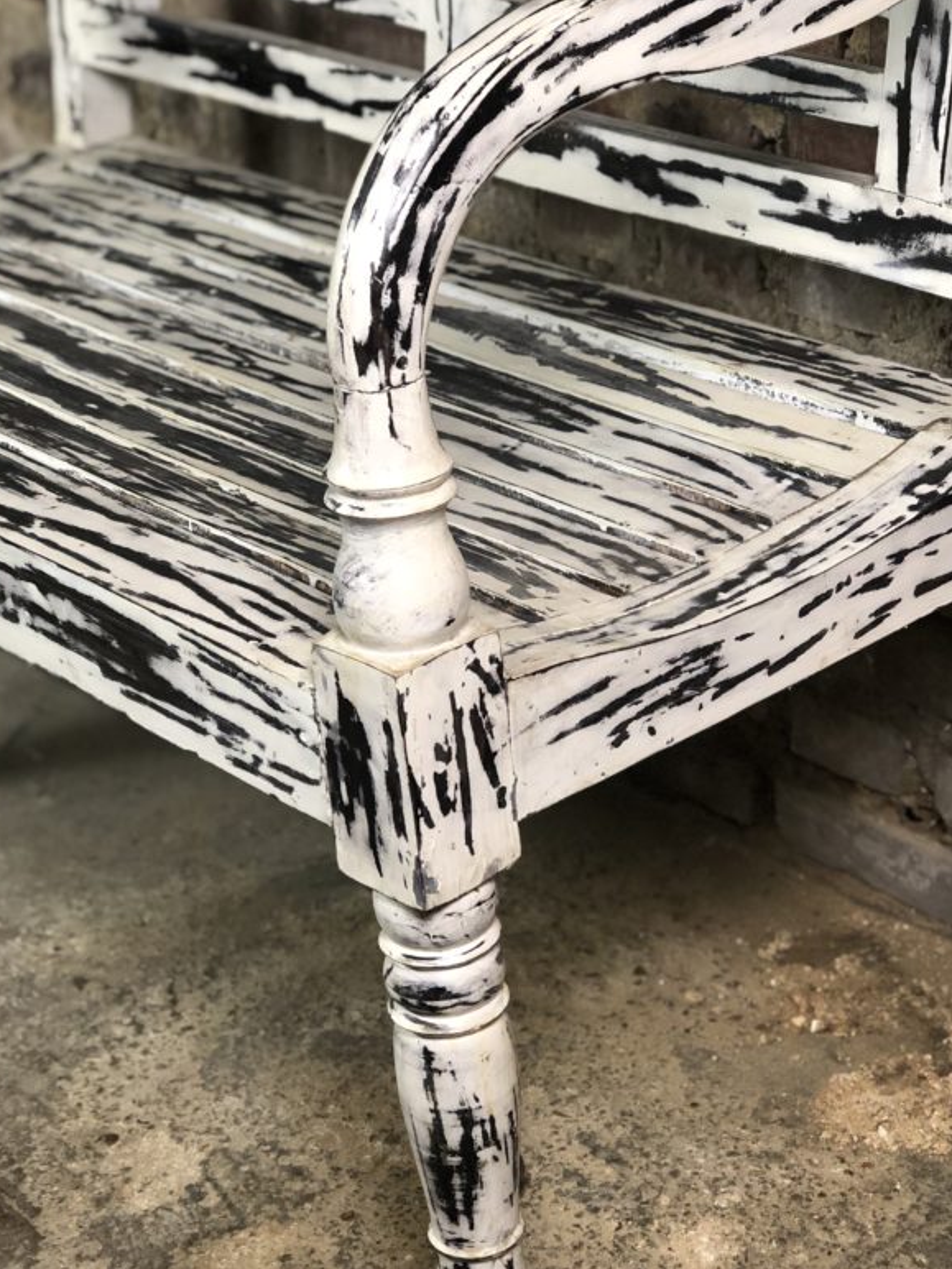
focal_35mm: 69
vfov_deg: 28.1
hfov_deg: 21.3
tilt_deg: -27.0
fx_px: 2530
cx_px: 587
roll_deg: +2.1
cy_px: 722
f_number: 2.4
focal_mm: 6
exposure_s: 1/33
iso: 100
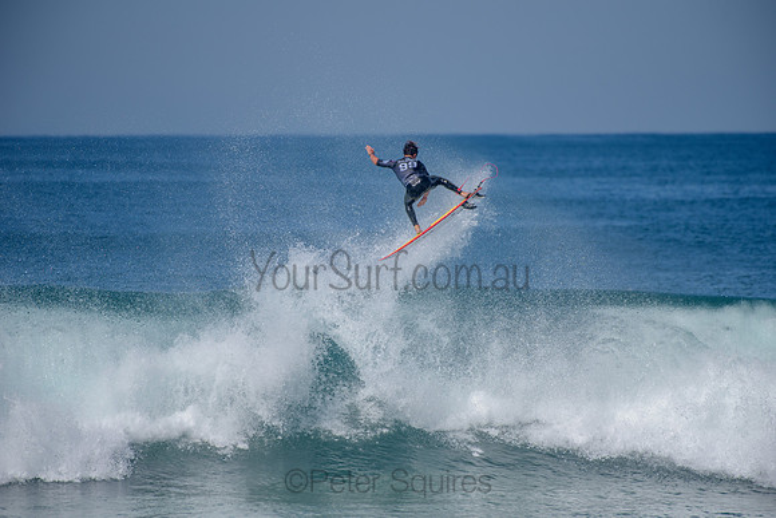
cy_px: 259
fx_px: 10780
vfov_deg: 2.8
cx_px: 388
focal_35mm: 500
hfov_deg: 4.1
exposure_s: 1/2000
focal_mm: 500
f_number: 5.6
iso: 160
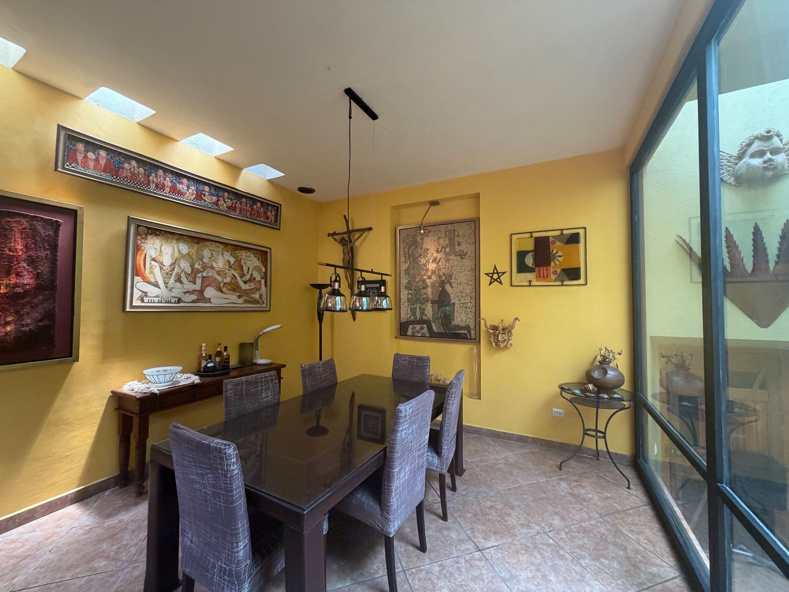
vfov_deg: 85.7
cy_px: 296
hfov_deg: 102.1
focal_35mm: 14
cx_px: 394
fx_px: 319
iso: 250
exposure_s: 1/120
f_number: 2.2
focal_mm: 2.22
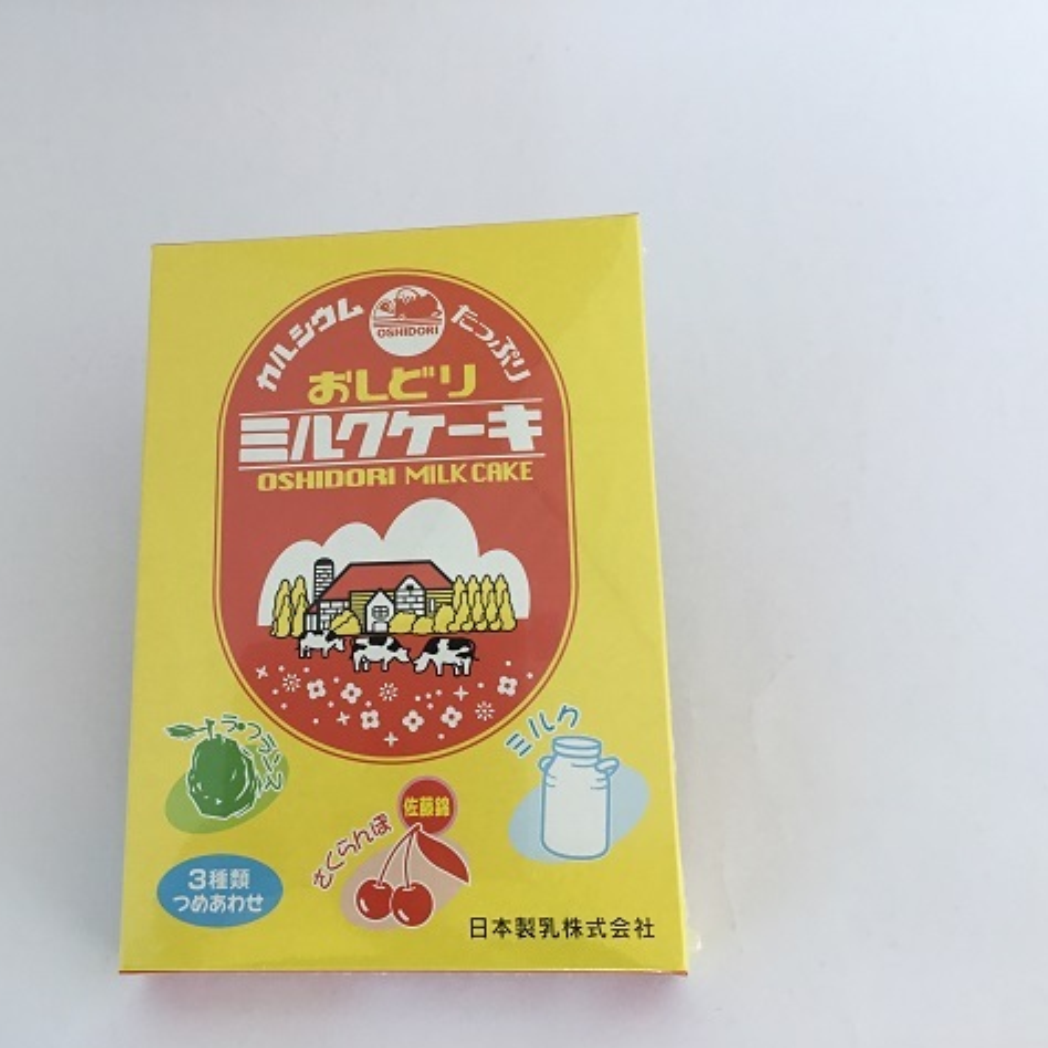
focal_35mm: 37
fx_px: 1267
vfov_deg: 44.9
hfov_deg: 44.5
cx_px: 389
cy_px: 528
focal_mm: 3.3
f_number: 2.4
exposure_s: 1/60
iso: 32
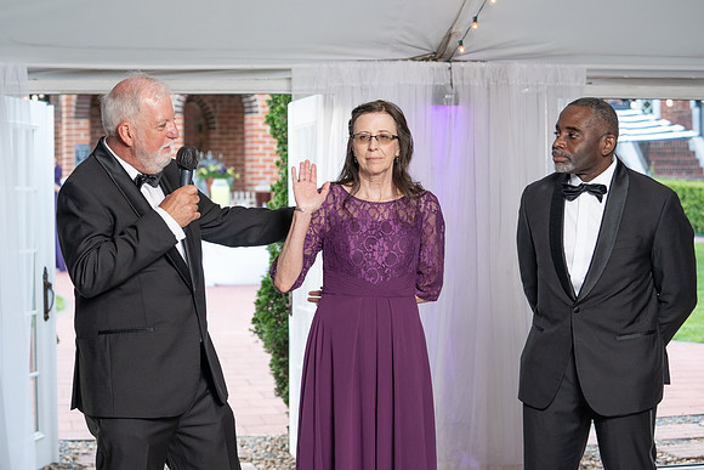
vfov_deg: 17.5
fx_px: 1528
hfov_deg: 25.9
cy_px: 235
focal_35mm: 78
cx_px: 314
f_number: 4
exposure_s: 1/200
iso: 800
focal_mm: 70
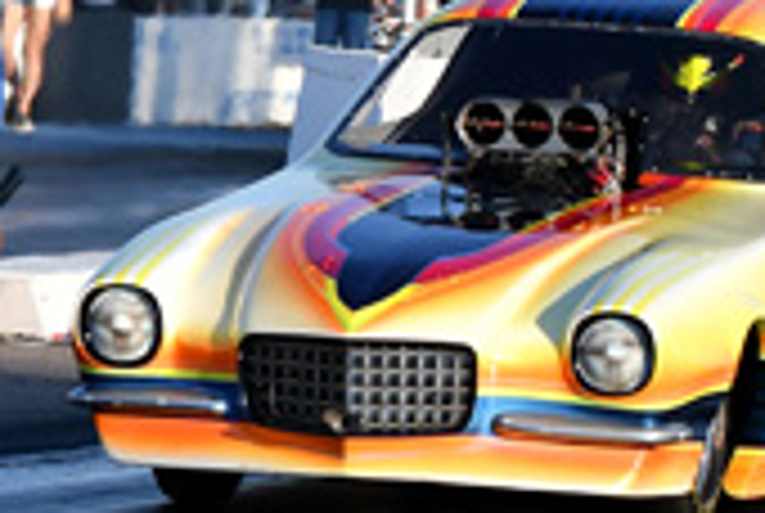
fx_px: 6556
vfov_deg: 4.5
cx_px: 261
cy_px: 68
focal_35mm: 308
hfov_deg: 6.7
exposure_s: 1/1000
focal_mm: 70
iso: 160
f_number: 5
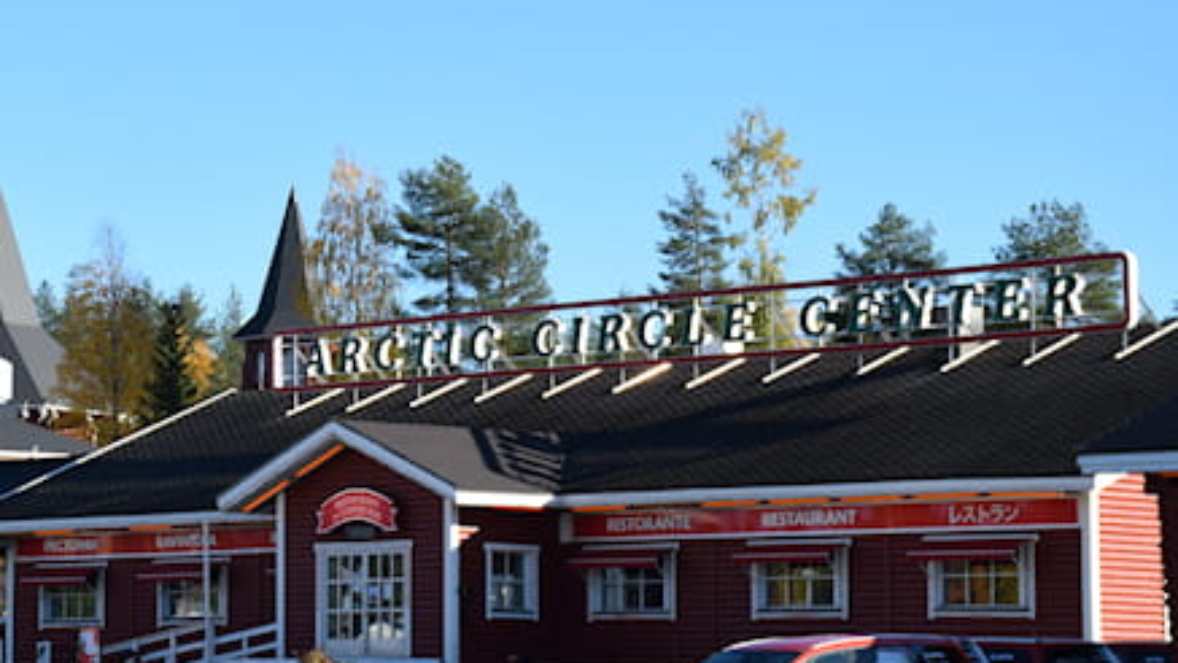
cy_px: 274
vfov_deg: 8.8
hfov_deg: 15.4
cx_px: 173
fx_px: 4311
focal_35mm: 138
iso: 200
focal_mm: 48
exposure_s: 1/400
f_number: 10
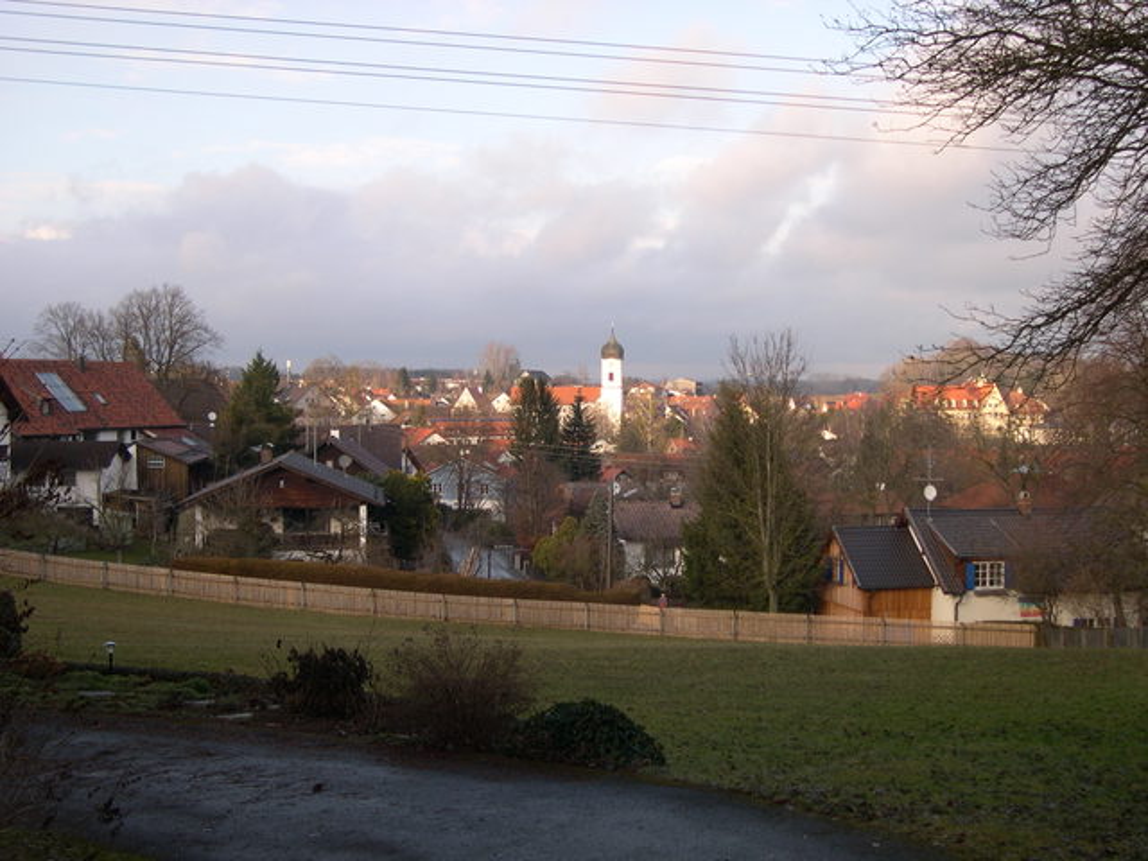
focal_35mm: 47
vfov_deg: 30.9
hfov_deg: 40.4
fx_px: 1559
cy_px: 430
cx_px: 574
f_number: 3.1
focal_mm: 10.1
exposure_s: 1/331
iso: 100
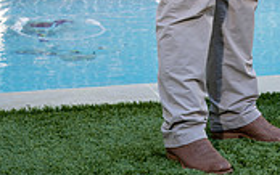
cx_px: 224
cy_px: -164
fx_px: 1550
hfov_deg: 10.3
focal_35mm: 203
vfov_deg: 6.3
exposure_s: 1/200
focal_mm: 77
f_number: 5.6
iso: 400
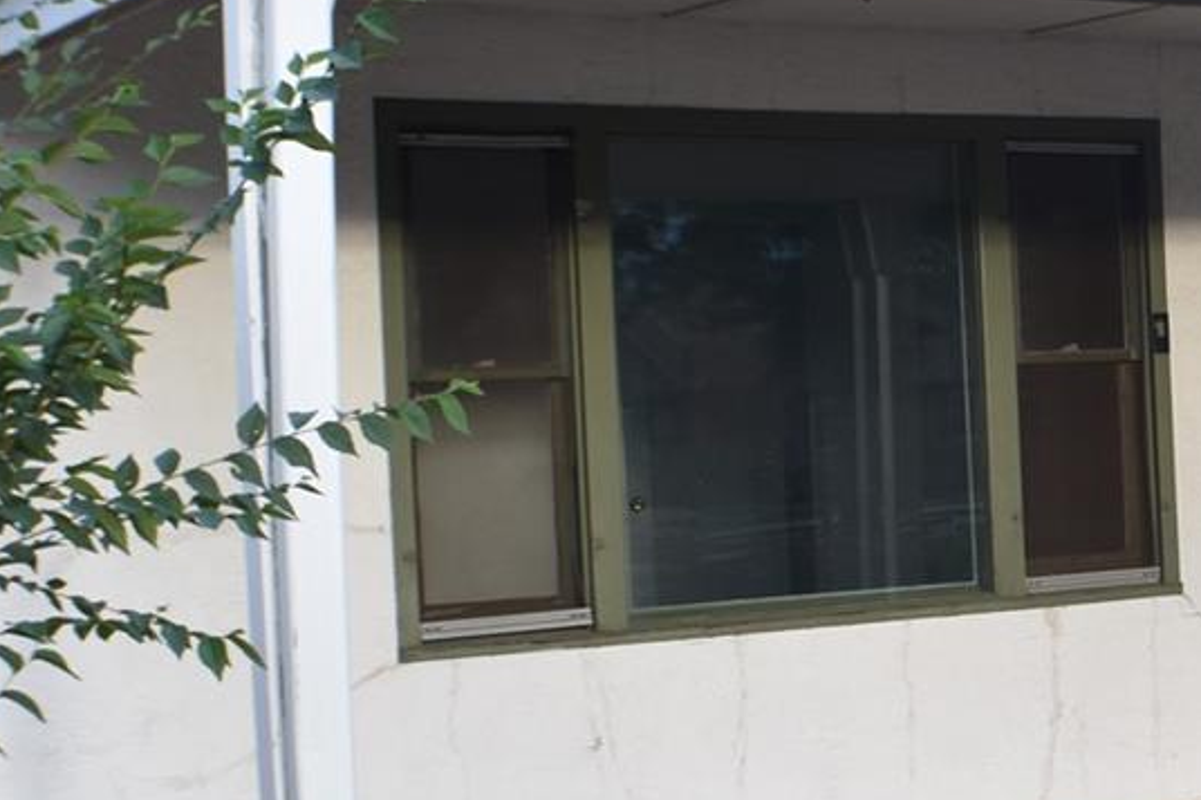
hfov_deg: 16.0
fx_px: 4086
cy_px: 493
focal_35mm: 123
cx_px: 1506
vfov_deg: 11.2
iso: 400
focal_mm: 27
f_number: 6.3
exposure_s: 1/160
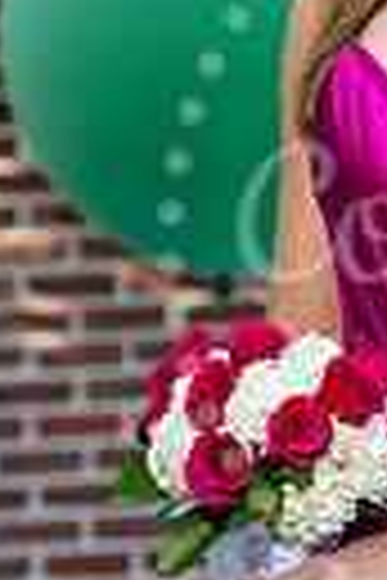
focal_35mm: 418
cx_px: 580
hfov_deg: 3.3
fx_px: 6740
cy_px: 238
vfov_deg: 4.9
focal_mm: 120
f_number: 5
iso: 400
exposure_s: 1/200
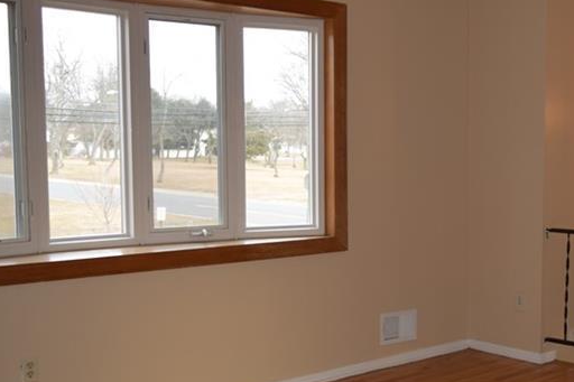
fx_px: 861
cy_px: 239
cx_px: 462
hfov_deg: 35.6
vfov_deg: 25.0
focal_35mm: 54
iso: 180
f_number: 3.5
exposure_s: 1/60
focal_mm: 18
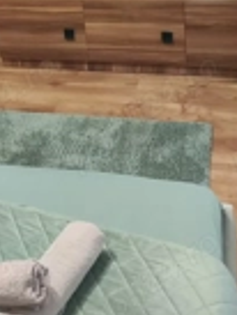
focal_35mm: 67
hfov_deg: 21.8
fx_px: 611
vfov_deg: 26.8
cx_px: 62
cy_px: -25
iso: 886
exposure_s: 1/50
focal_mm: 7.01
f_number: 1.69
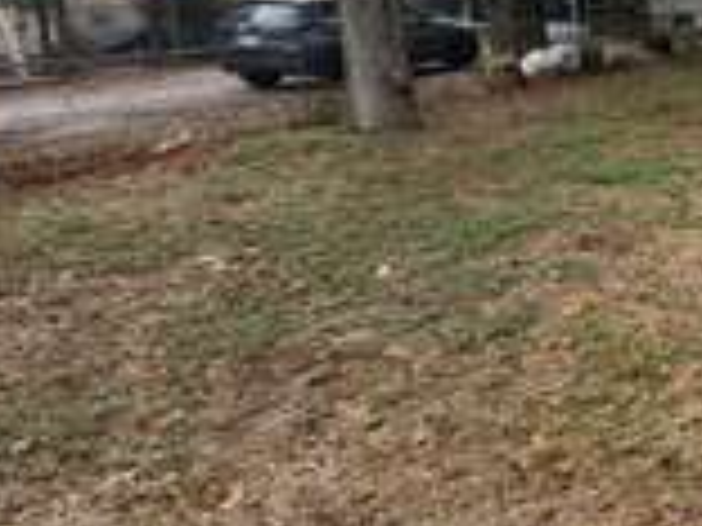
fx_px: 872
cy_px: 166
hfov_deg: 29.1
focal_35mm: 43
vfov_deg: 33.2
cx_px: 1030
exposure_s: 1/275
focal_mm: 2.22
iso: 40
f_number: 2.2
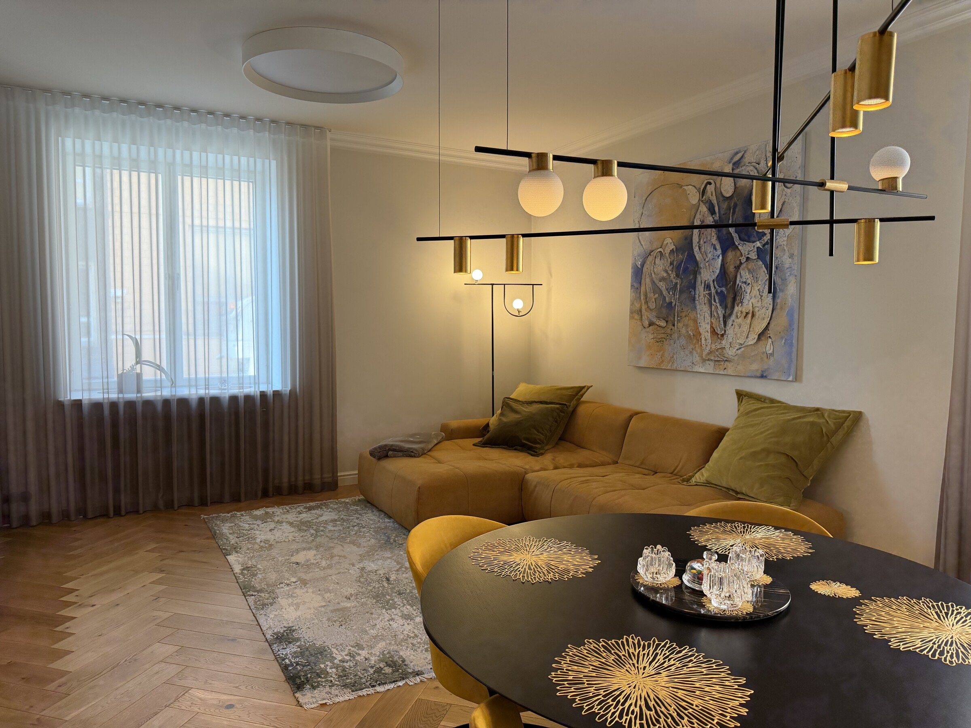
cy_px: 364
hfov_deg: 71.6
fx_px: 673
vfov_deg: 56.8
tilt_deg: -3.4
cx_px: 486
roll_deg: -0.2
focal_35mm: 24
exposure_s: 1/49
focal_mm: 6.76
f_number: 1.78
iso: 200
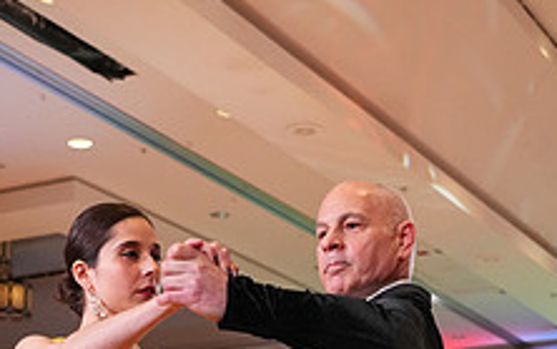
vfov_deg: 13.8
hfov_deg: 23.5
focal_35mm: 88
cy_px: 545
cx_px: 290
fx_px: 1337
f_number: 4
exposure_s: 1/320
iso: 2500
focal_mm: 33
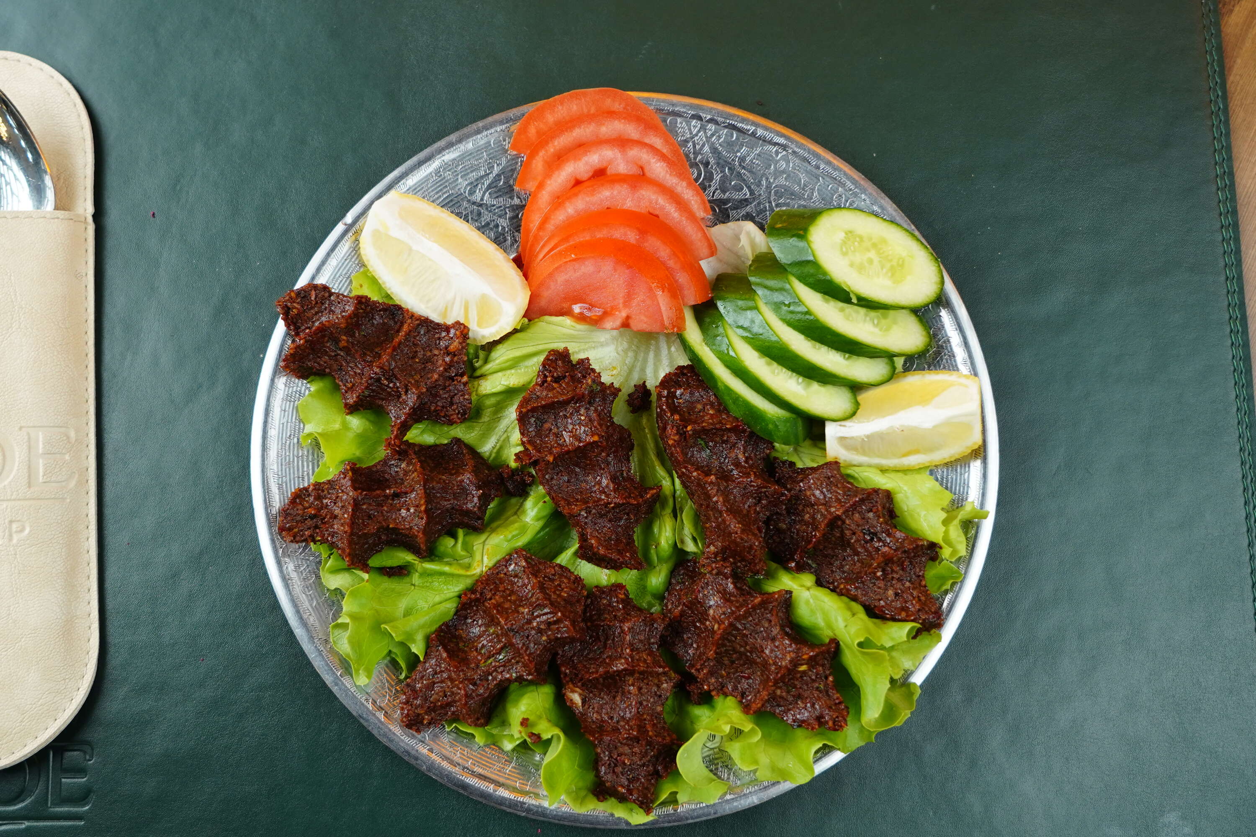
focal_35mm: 36
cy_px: 418
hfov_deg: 53.1
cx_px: 628
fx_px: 1256
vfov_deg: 36.9
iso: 800
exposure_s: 1/125
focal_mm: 24
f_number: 4
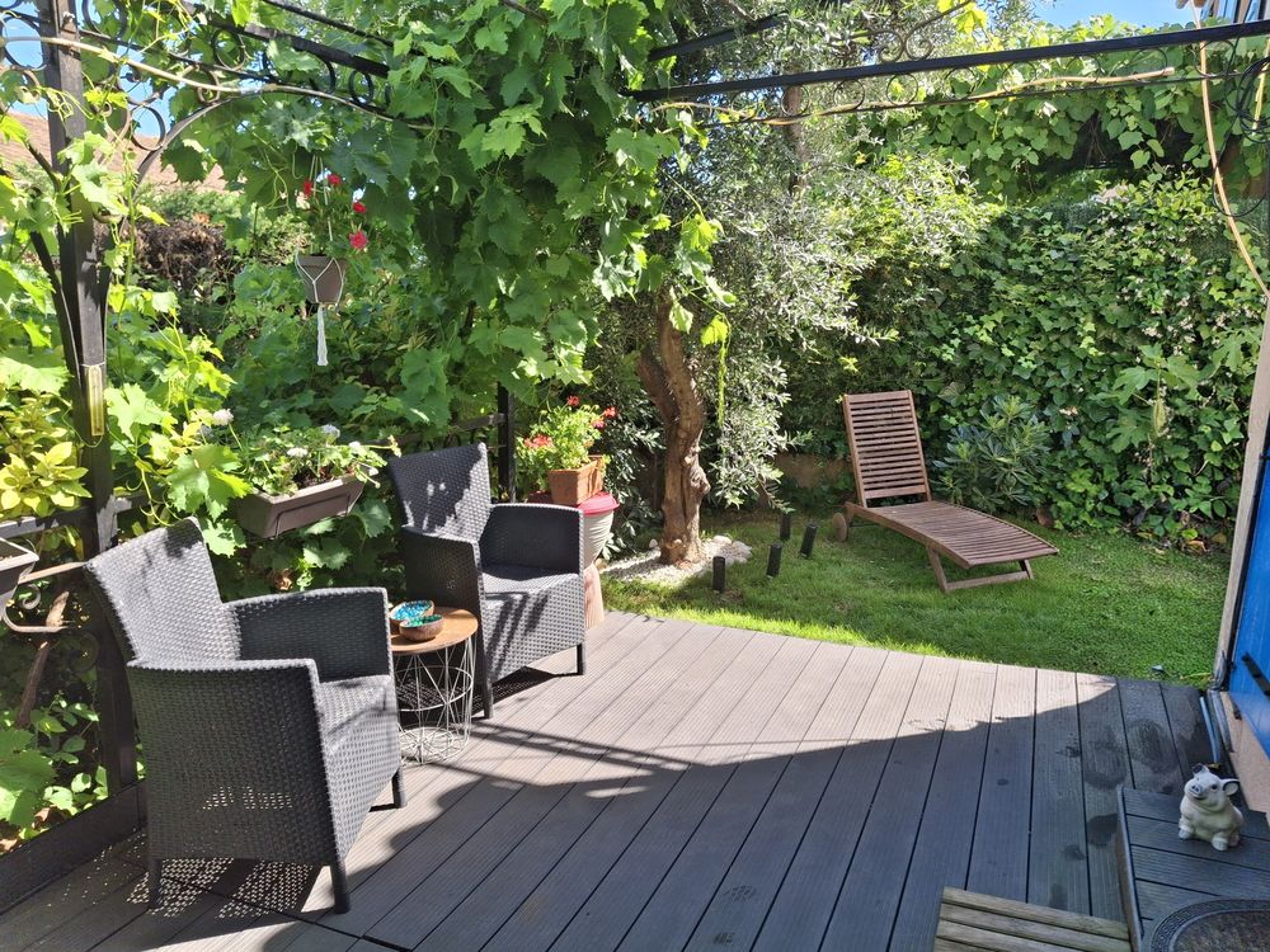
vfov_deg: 54.9
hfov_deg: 69.4
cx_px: 635
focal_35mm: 25
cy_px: 476
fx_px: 917
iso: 25
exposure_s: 1/334
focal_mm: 4.69
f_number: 1.8
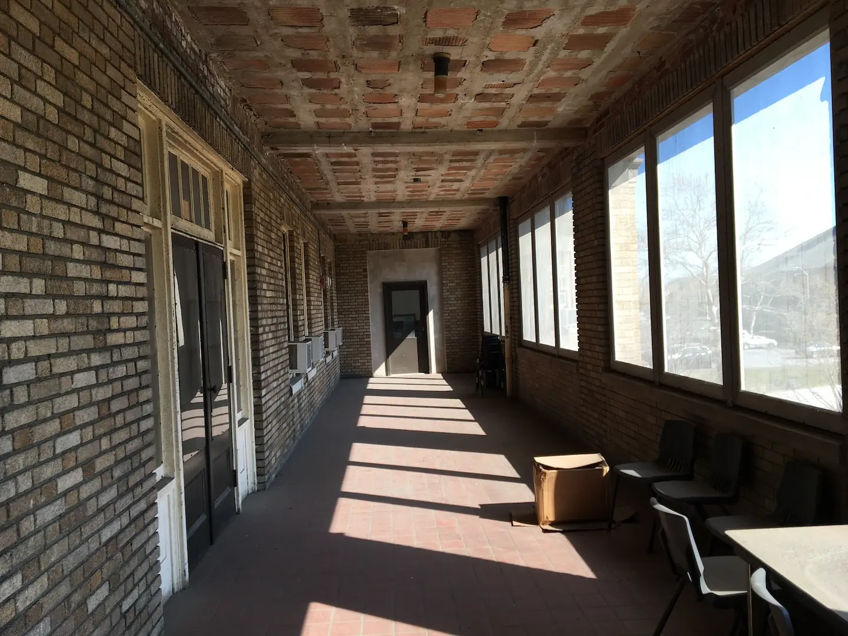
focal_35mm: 29
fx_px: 710
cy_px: 318
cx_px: 424
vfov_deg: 48.2
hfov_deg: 61.7
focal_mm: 4.15
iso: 25
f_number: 2.2
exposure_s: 1/155
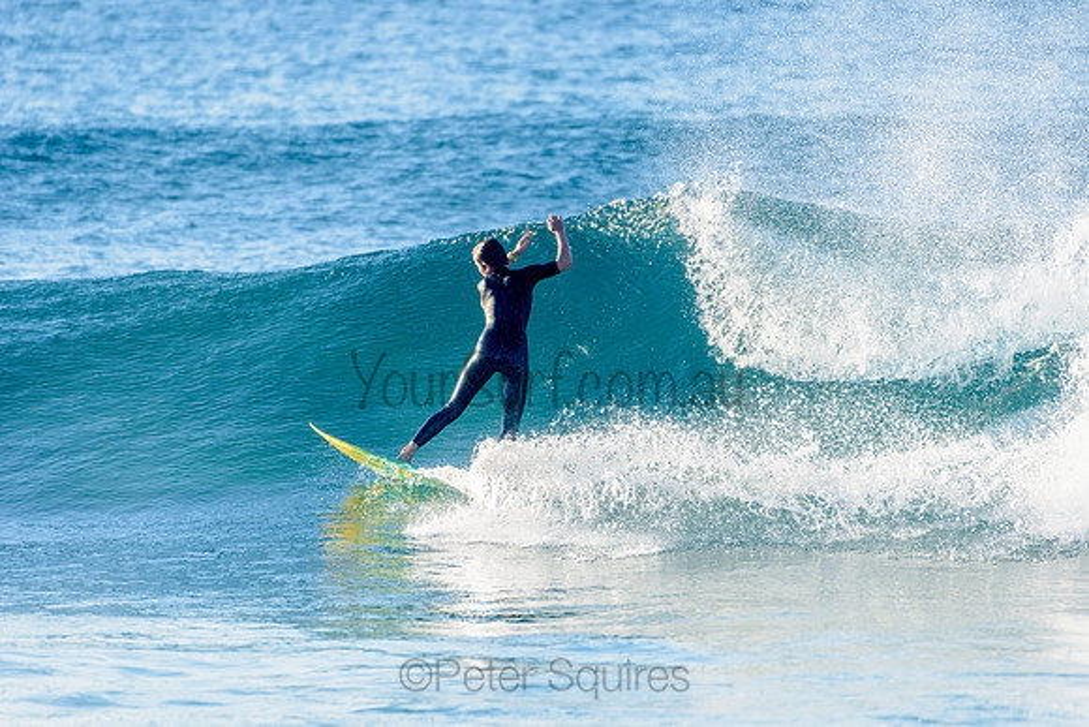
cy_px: 364
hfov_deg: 4.1
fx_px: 15128
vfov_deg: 2.8
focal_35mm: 500
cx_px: 544
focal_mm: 500
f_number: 5.6
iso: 450
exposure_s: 1/2000
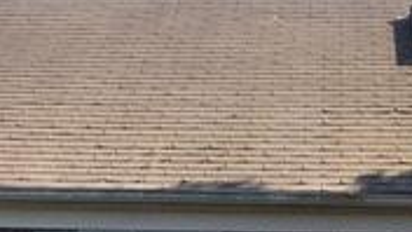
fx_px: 1256
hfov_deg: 18.6
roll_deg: -1.3
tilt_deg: +6.0
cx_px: 218
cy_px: 370
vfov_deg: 10.1
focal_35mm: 115
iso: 25
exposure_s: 1/527
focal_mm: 4.15
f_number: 2.2
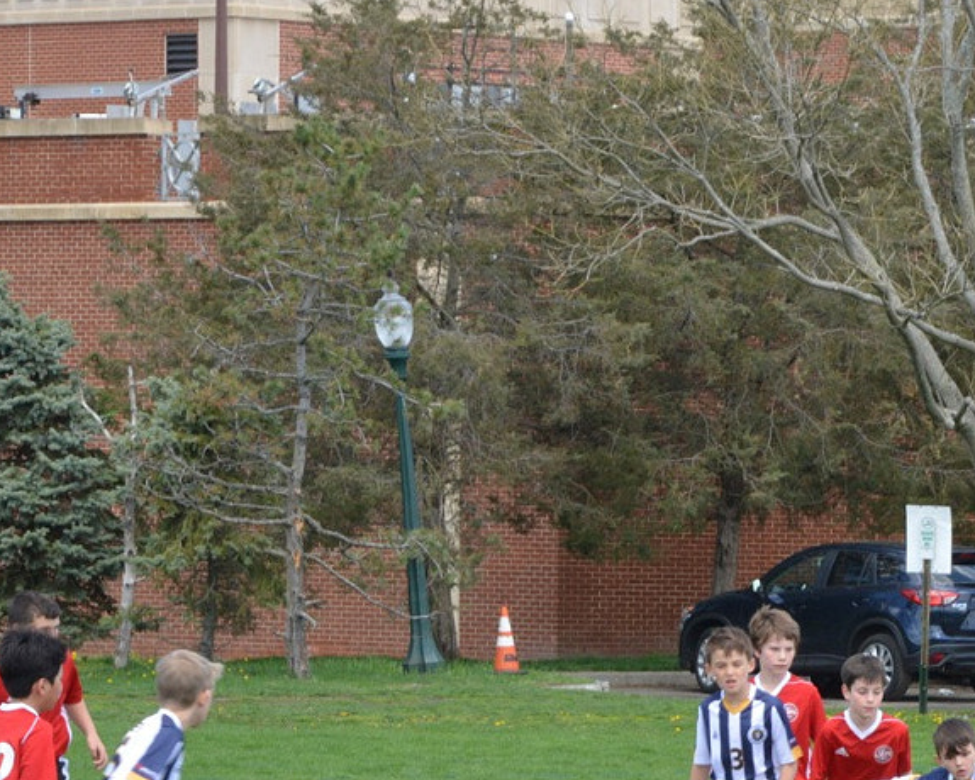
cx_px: 1268
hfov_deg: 6.3
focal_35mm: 303
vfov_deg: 5.1
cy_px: 833
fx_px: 8743
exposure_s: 1/125
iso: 1000
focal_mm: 116
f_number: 20
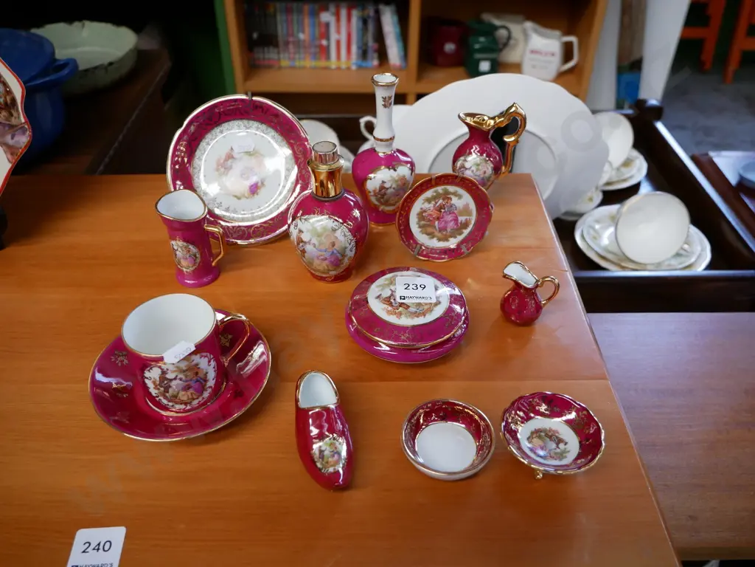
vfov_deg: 46.8
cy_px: 284
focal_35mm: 30
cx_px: 378
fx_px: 654
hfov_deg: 60.0
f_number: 4
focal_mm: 15
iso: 800
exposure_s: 1/60
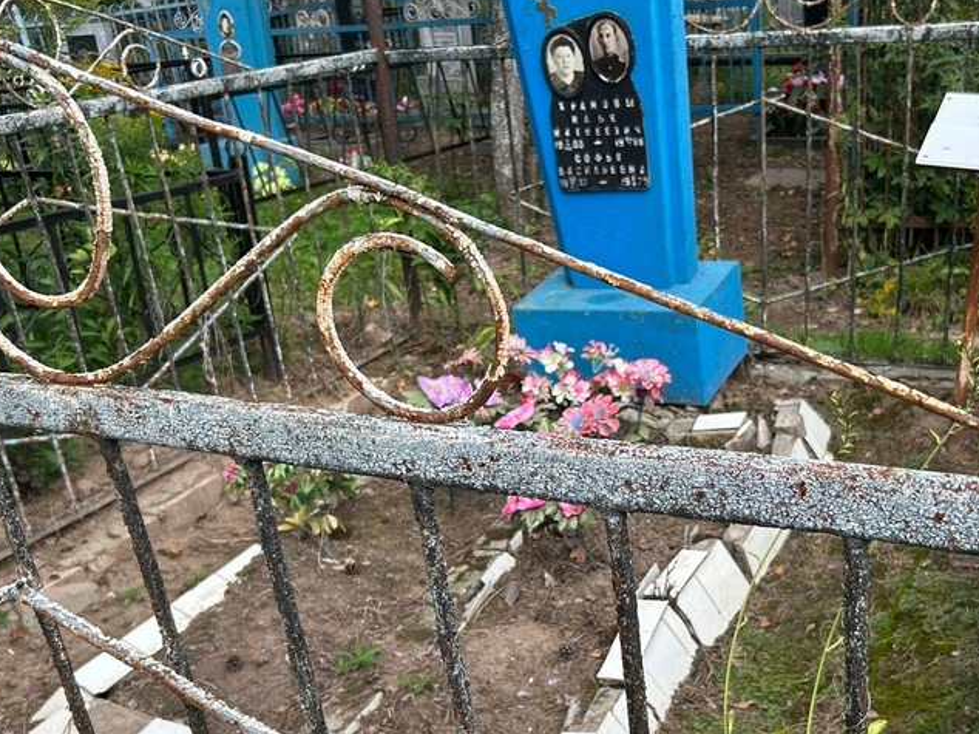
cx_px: 619
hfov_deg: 44.4
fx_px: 1187
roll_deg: +7.0
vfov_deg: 34.0
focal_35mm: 42
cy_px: 488
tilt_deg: -24.0
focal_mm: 5.7
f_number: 1.5
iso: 50
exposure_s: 1/1029
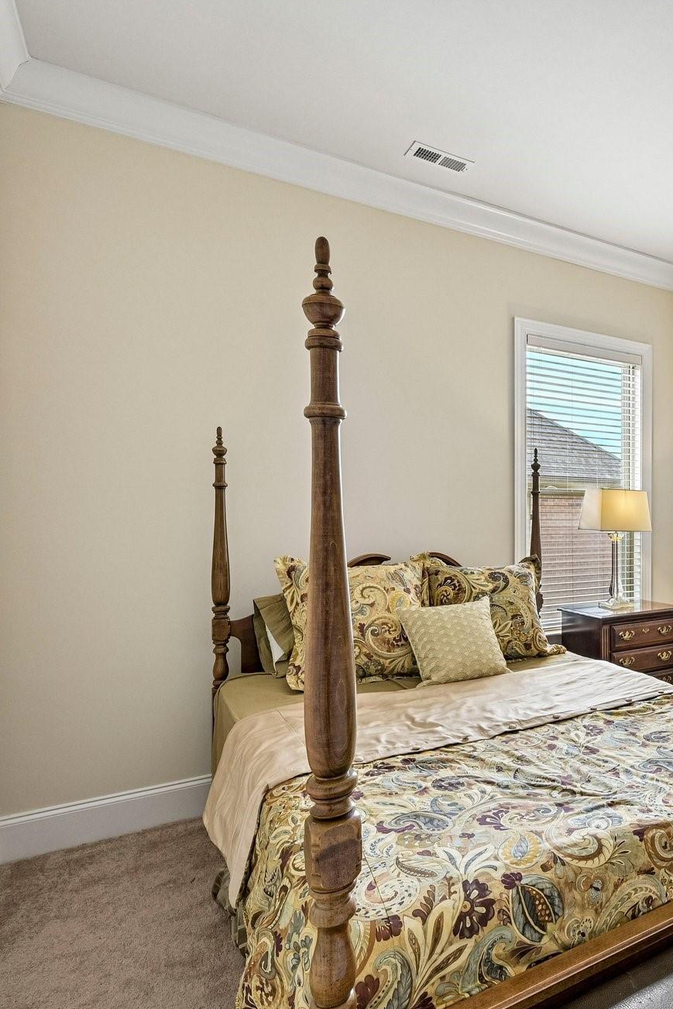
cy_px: 521
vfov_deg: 78.6
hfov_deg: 51.5
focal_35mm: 22
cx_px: 589
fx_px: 617
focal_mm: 14
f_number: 8
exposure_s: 1/15
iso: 400
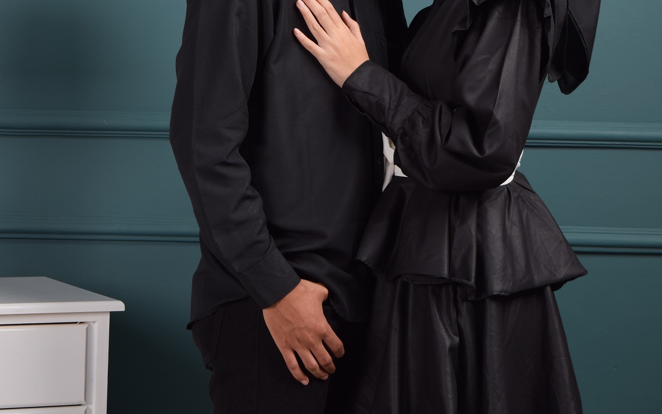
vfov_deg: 11.7
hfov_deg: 18.8
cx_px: 329
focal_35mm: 111
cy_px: 28
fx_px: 2003
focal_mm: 48
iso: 100
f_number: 6.3
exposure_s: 1/125
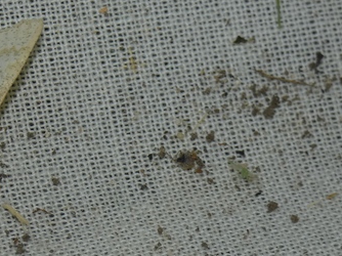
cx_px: -59
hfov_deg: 4.8
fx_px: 4038
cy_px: 92
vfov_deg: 3.6
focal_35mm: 409
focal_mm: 28.8
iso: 80
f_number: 5.4
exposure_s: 1/60
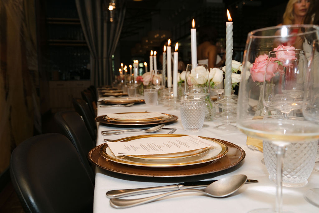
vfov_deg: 45.0
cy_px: 106
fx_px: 257
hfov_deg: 63.6
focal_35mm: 29
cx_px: 160
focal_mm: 29
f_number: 6.3
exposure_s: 1/160
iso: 800
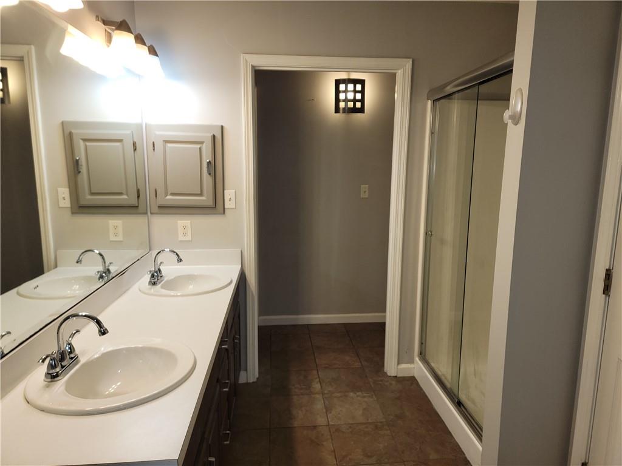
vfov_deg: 56.8
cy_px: 233
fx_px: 431
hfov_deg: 71.6
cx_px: 311
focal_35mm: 24
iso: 64
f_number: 1.8
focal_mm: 6.7
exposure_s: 1/60
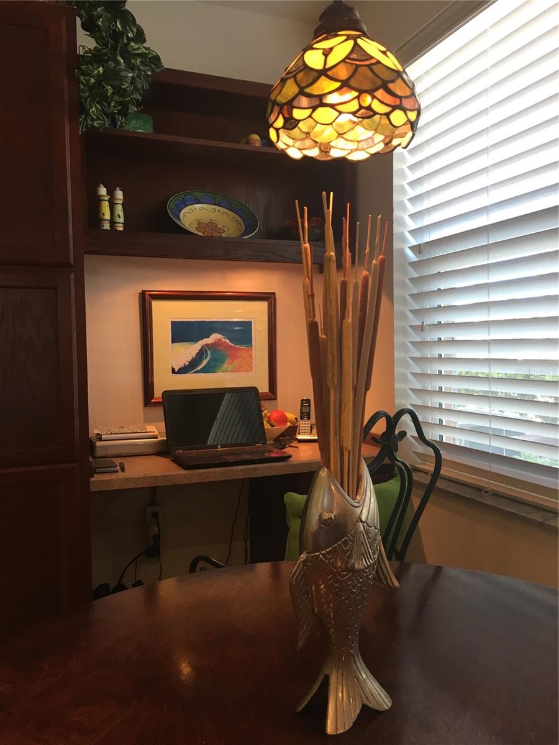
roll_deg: +1.4
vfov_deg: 61.7
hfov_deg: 48.2
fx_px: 624
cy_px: 372
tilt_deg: -3.0
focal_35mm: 29
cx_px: 280
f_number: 2.2
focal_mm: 4.15
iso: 64
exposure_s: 1/30
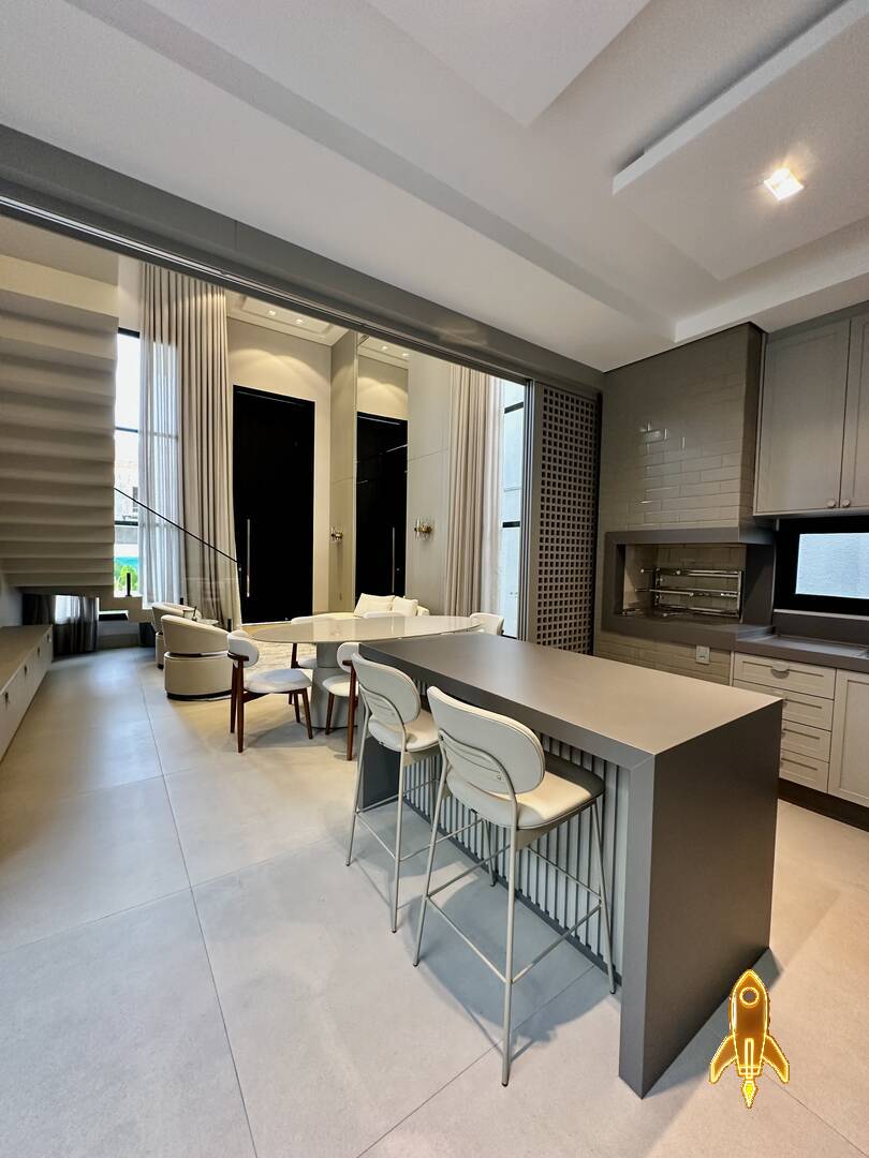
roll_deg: -2.0
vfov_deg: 102.1
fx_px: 469
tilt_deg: -1.6
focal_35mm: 14
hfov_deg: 85.7
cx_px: 434
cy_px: 579
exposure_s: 1/60
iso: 250
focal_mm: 2.22
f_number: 2.2
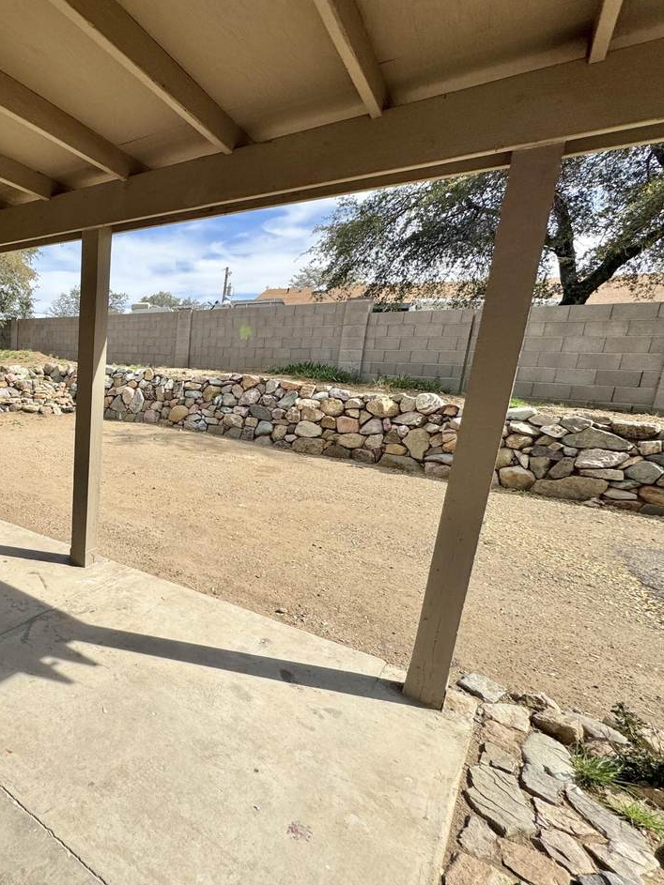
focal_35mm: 19
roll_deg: -2.5
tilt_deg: -11.4
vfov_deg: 84.7
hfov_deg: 59.6
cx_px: 81
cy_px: 449
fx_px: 486
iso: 50
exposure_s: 1/2083
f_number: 2.2
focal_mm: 2.22
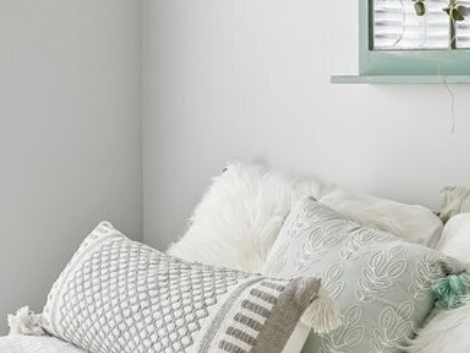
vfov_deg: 15.2
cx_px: 20
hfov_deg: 19.7
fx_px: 1318
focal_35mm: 97
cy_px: 112
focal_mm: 16
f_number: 8
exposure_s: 1/30
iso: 250
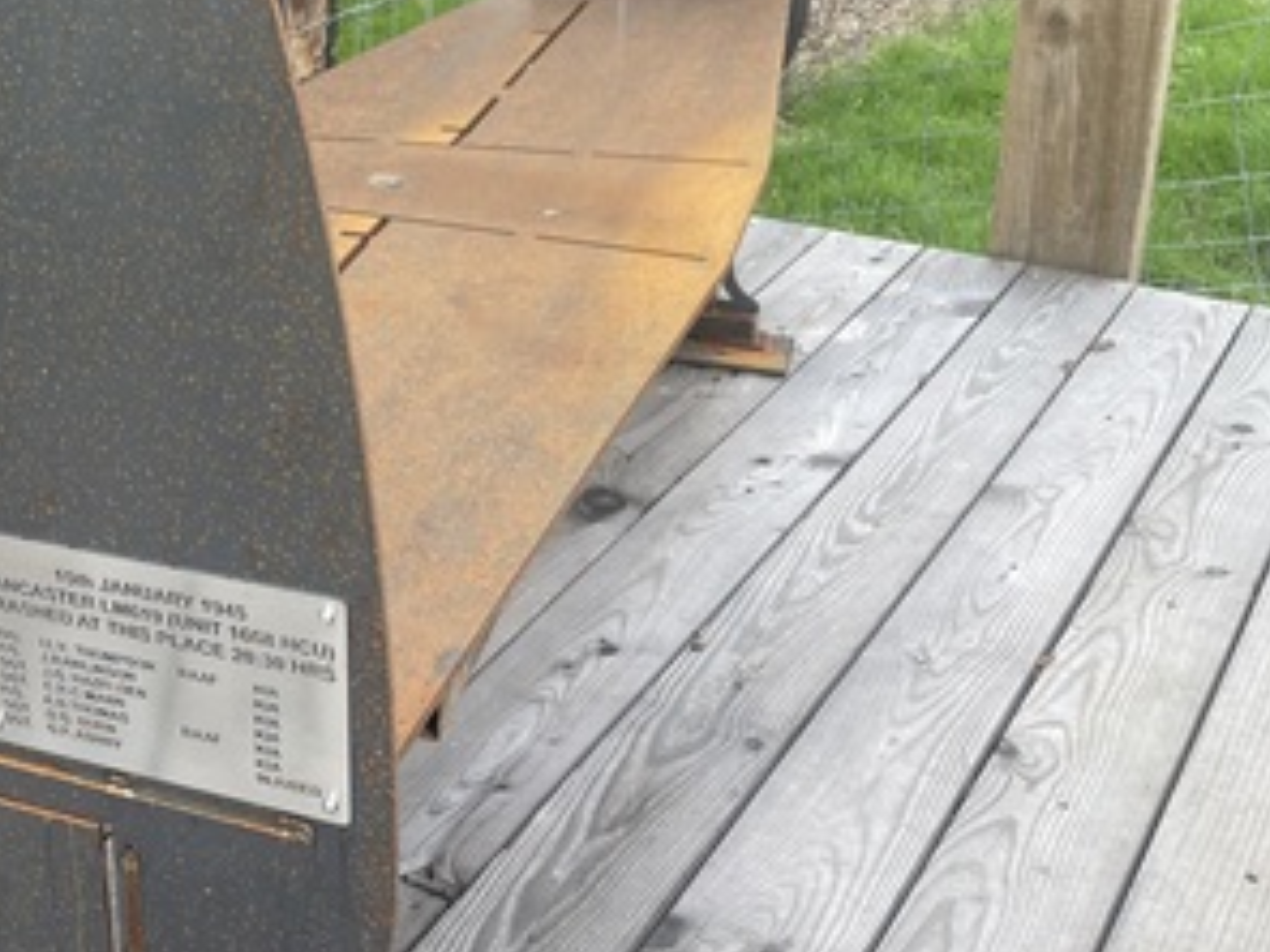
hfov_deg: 37.1
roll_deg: +4.7
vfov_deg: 29.7
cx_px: 129
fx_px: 1761
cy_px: 227
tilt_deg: -21.2
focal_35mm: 48
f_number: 1.6
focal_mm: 4.2
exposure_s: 1/202
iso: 32
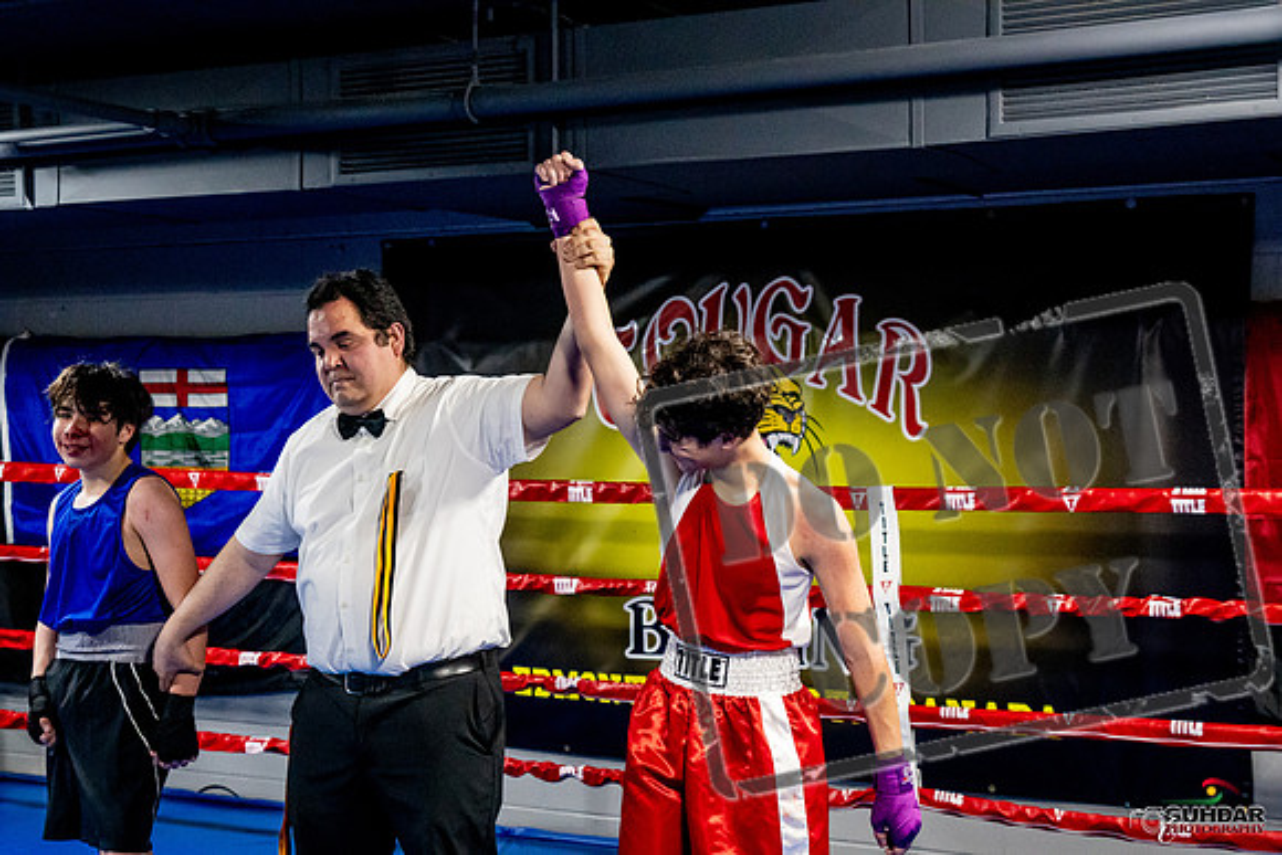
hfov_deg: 38.2
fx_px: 1852
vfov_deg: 26.0
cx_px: 641
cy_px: 428
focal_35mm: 52
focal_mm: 35
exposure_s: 1/800
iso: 5000
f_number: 2.8
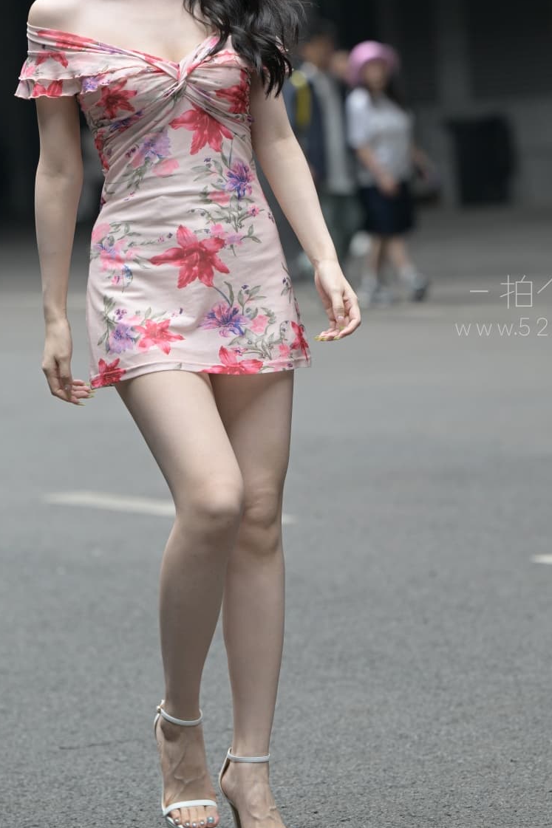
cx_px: 293
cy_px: 270
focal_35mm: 265
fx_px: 6096
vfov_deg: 7.8
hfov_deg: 5.2
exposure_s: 1/400
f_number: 4.5
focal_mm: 165
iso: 360
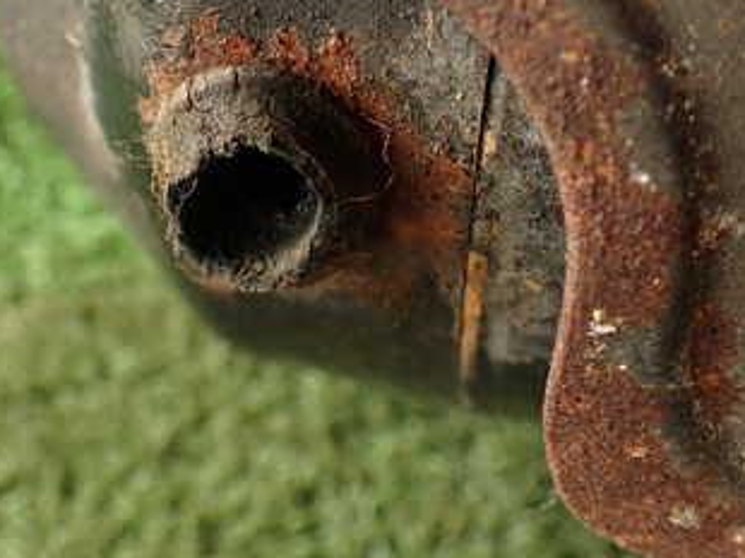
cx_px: 248
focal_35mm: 62
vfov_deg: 23.4
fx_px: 1333
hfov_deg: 31.0
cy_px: 137
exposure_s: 1/60
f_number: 2.4
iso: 100
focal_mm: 5.79
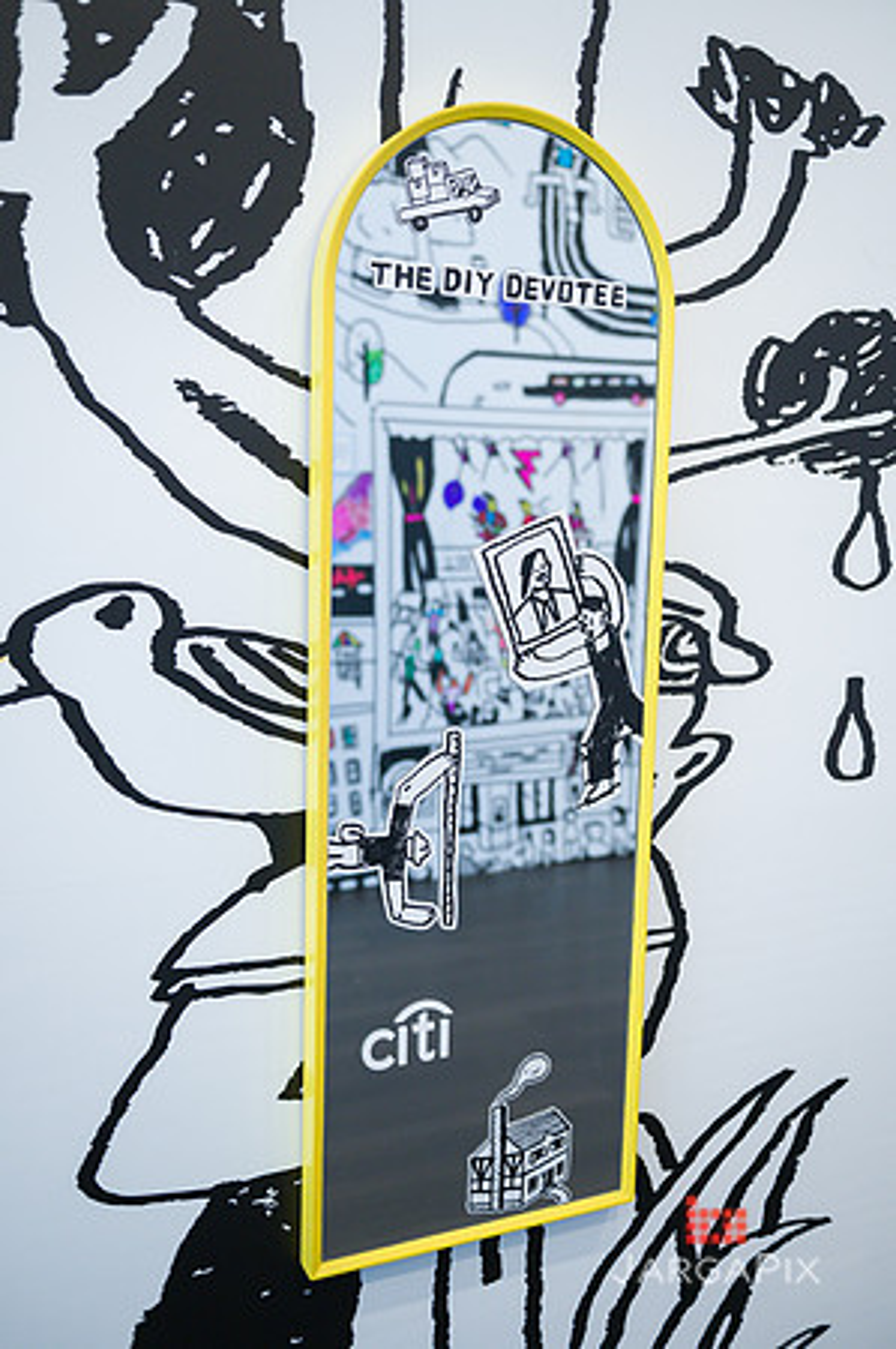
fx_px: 1272
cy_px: 674
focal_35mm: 34
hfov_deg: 38.8
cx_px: 448
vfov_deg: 55.8
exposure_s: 1/200
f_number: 3.5
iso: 1600
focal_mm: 34
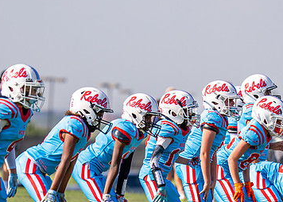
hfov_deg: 4.2
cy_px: 156
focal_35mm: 477
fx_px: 3832
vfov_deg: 3.0
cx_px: 182
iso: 160
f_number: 2.8
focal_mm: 176
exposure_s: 1/2500
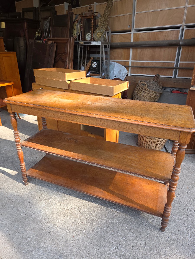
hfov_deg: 58.9
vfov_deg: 73.9
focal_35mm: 23
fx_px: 173
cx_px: 98
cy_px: 130
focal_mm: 5.4
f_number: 1.8
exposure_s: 1/154
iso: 25
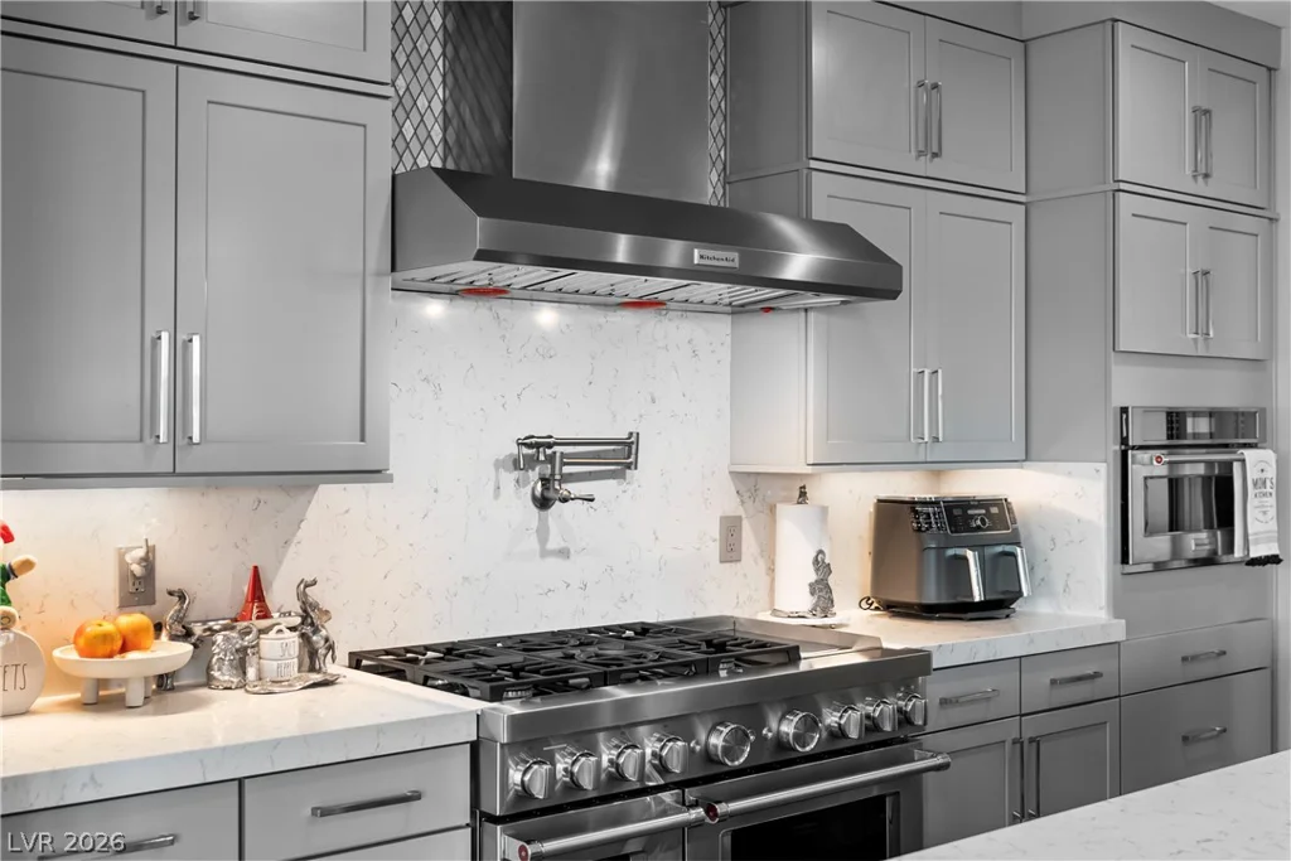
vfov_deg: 31.9
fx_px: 1506
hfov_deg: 46.4
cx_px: 646
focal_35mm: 42
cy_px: 430
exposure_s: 1/50
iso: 400
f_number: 3.5
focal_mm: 28
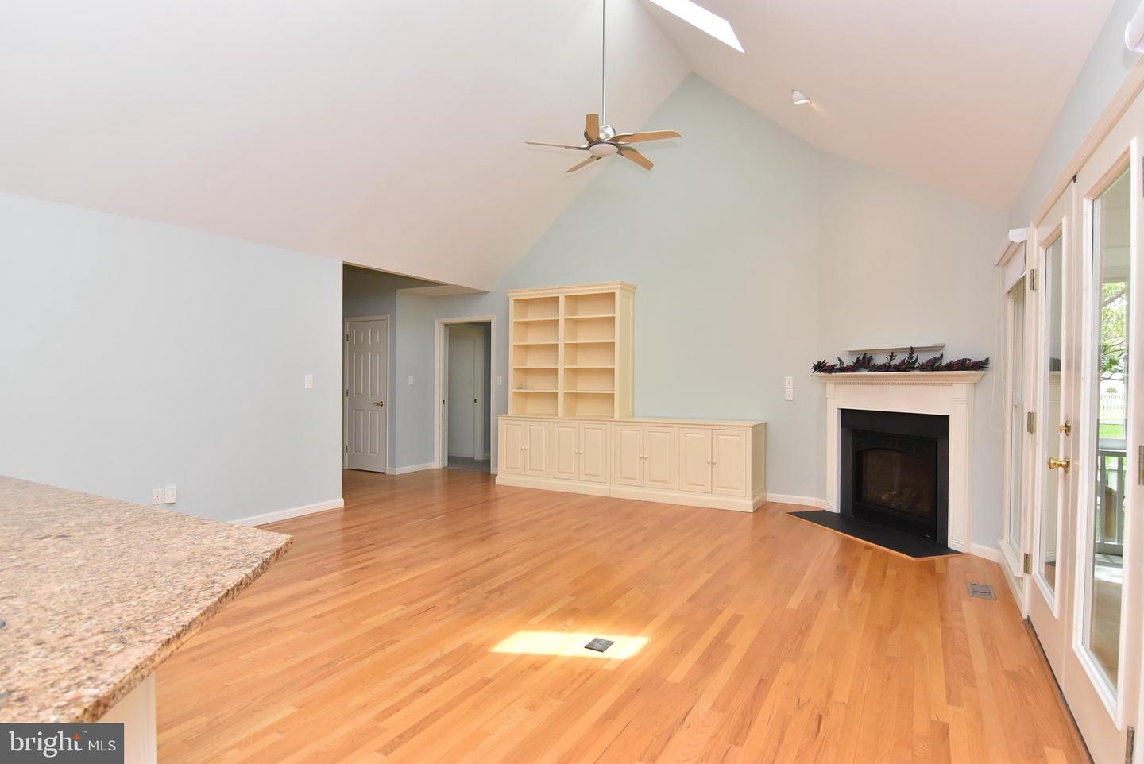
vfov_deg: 67.5
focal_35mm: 18
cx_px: 572
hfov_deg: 90.0
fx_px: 572
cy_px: 382
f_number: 8
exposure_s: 1/100
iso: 800
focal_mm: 12
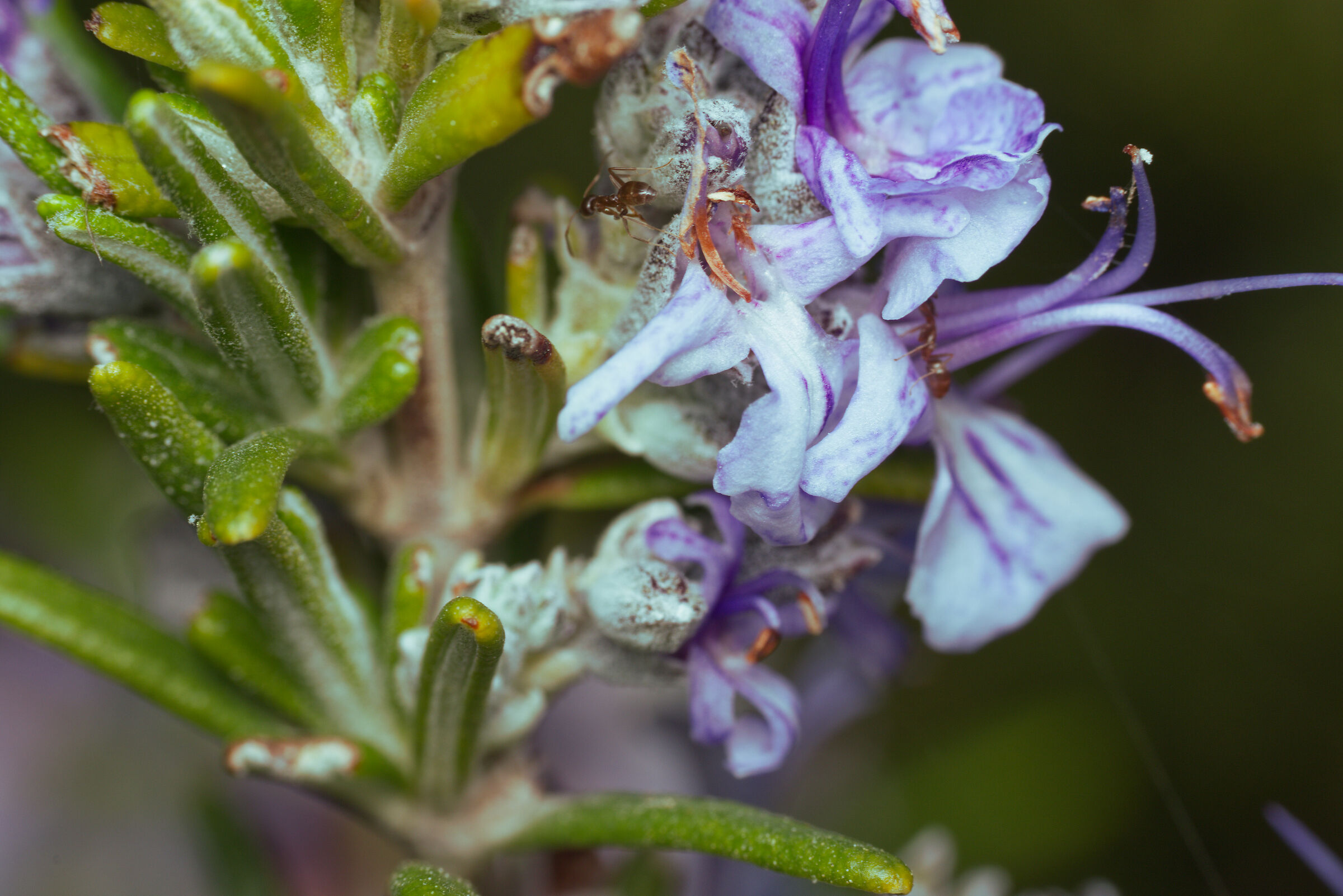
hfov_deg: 13.0
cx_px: 672
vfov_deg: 8.7
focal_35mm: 158
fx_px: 5877
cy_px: 448
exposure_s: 1/250
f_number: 18
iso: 100
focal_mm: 105
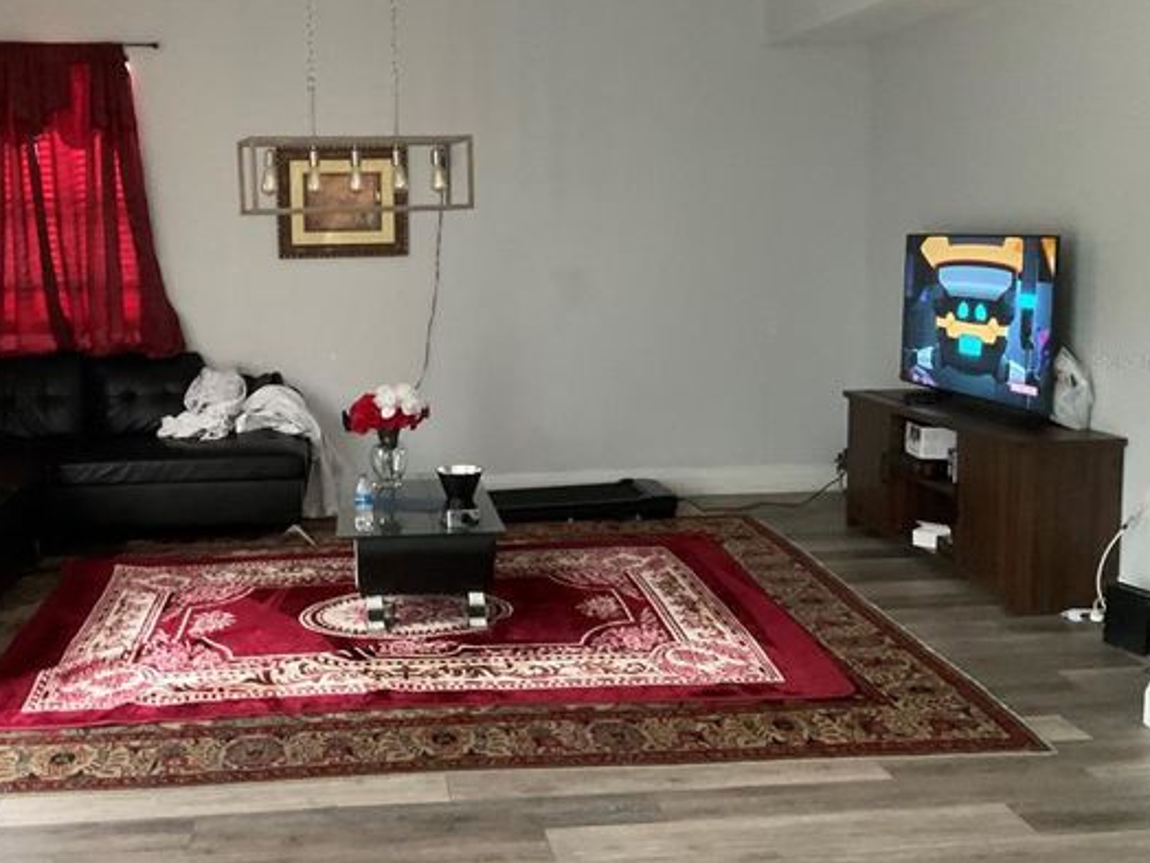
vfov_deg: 36.7
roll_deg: +1.5
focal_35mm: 39
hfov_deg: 47.3
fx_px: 1296
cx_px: 409
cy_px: 360
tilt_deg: -5.2
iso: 400
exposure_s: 1/30
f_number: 1.8
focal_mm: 3
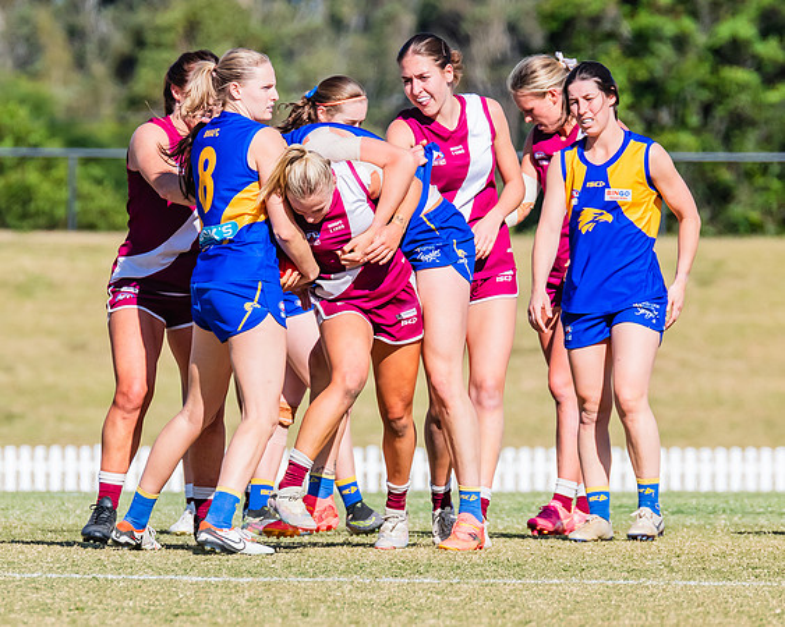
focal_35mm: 788
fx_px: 18299
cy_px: 212
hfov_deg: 2.5
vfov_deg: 2.0
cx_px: 328
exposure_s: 1/2000
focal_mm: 420
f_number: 9
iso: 800
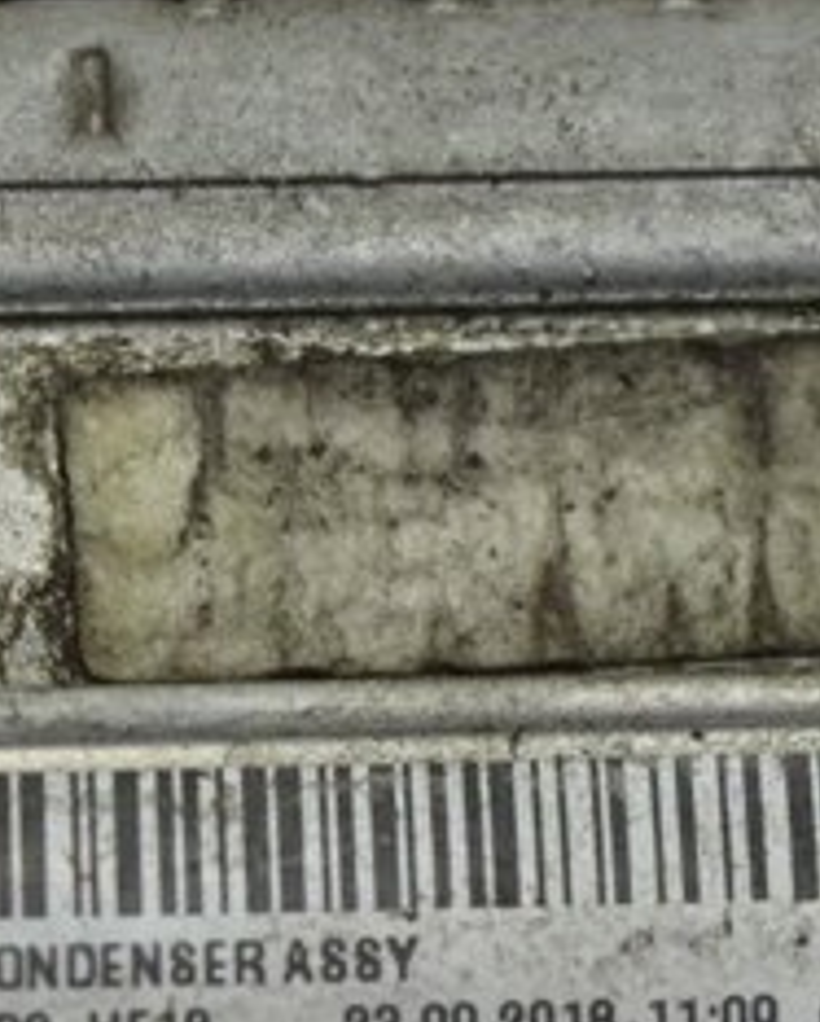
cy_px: 840
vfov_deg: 9.1
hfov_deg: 7.3
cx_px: 303
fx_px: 6427
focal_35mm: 212
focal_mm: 55
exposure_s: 1/40
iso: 400
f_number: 5.6
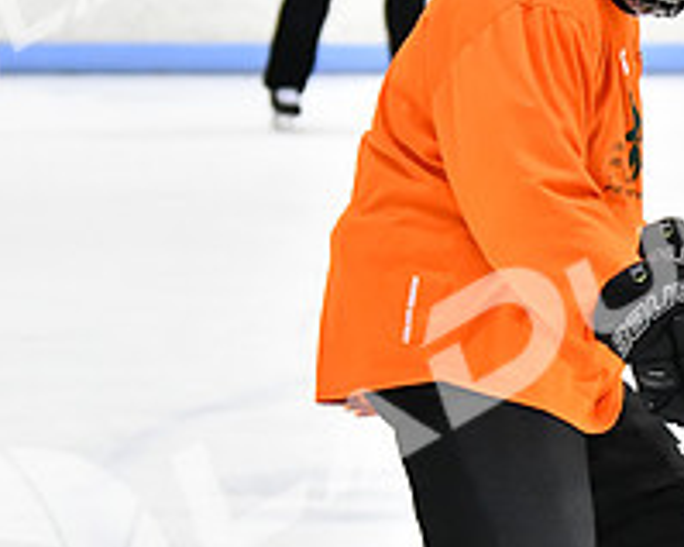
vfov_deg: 3.7
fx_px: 8458
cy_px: 249
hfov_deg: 4.6
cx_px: 632
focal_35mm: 418
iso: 6400
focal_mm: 102
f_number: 2.8
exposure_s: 1/1250
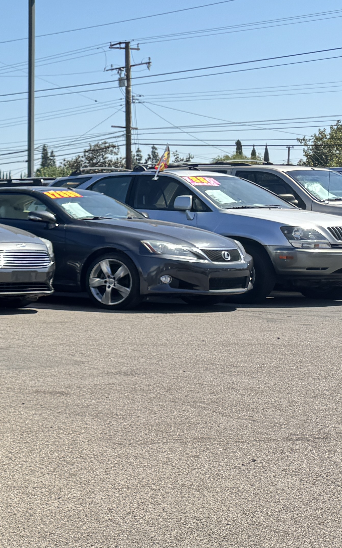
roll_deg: +0.9
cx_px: -363
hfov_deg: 15.1
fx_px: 1014
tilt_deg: -3.0
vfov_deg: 30.2
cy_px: 273
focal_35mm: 68
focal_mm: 6.76
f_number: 1.78
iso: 80
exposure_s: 1/1637
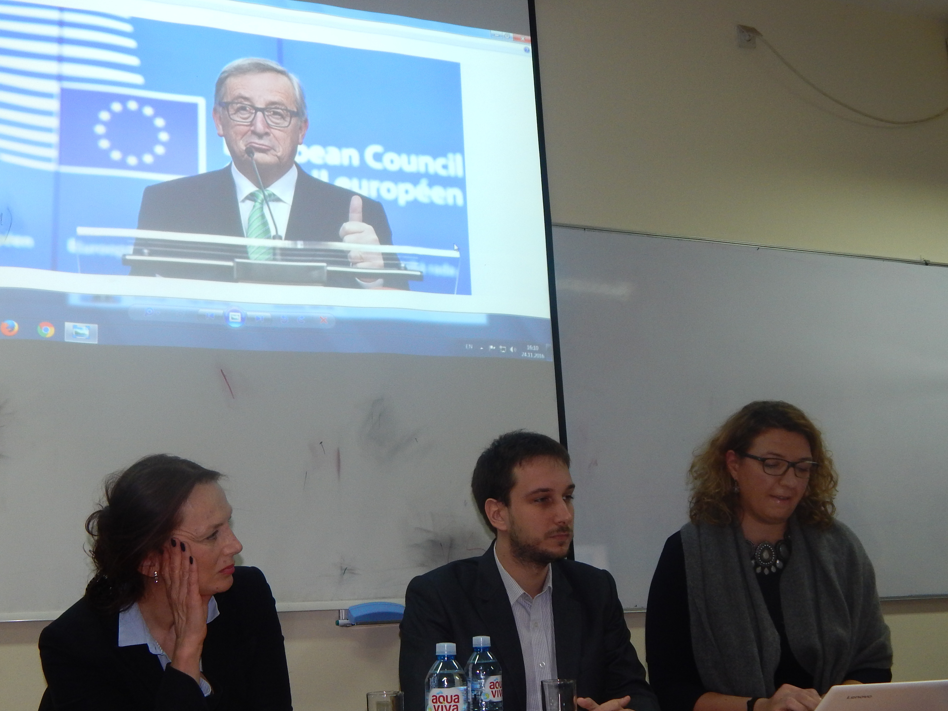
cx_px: 420
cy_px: 392
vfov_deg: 36.8
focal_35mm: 39
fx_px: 1068
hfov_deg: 47.8
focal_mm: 5.6
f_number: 3.2
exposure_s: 1/30
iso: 200
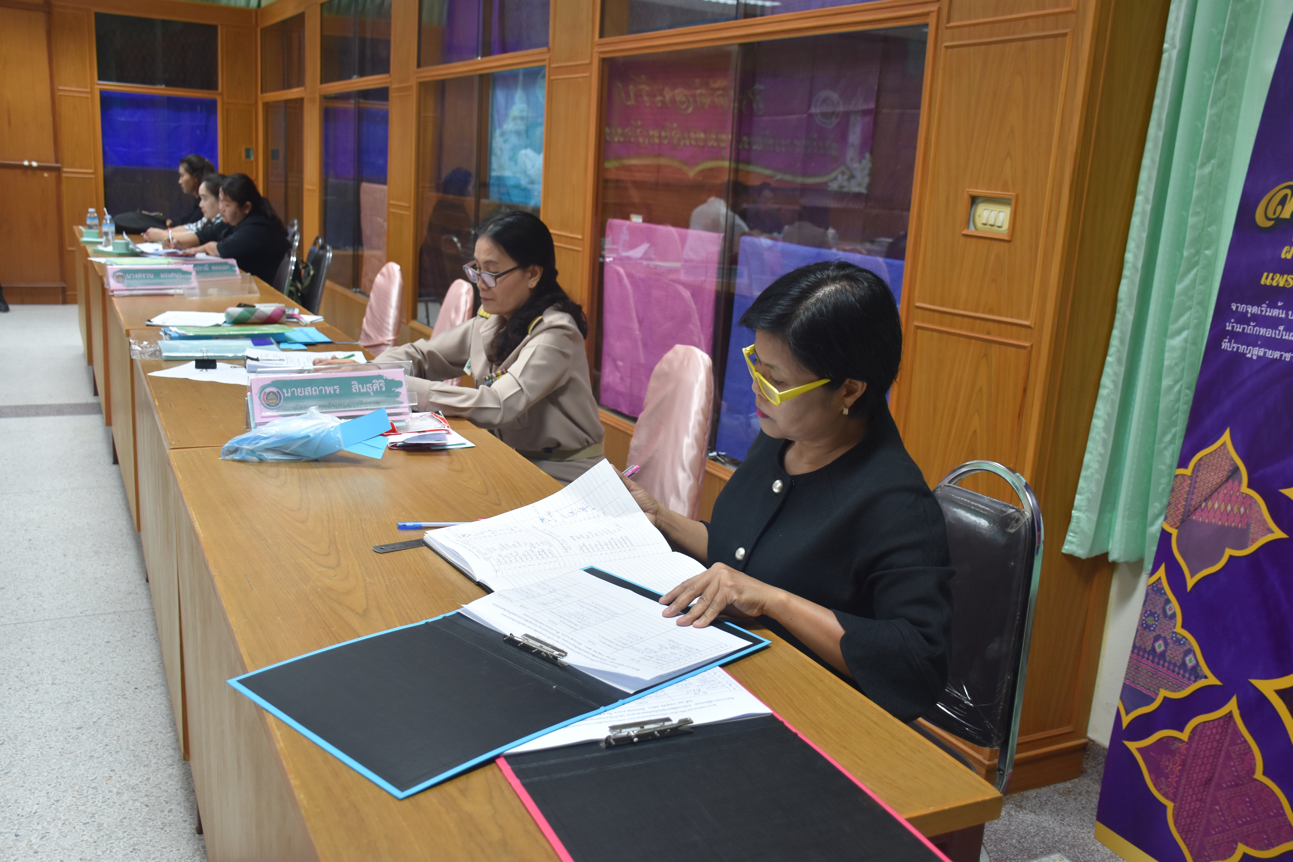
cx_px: 646
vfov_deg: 40.0
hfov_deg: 57.2
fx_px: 1185
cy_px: 431
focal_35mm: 33
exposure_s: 1/60
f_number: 4
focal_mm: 22
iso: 720
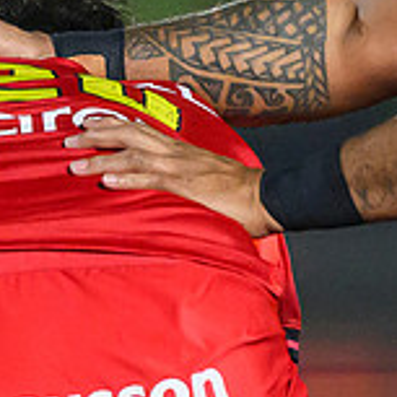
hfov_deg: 0.6
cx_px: -71
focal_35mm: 2921
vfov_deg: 0.6
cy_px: 686
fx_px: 37901
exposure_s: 1/2500
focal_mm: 400
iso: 5000
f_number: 3.2
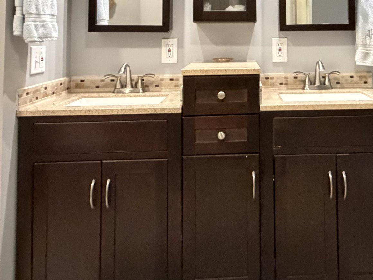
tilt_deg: +2.9
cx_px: 267
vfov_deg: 35.6
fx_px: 399
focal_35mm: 37
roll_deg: +1.7
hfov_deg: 48.7
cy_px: 11
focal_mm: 2.22
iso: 1250
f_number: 2.2
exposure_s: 1/40
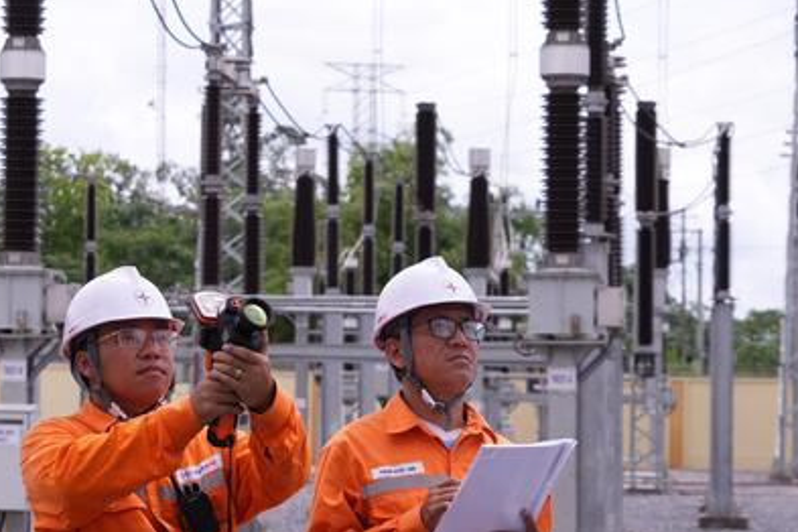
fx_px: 2482
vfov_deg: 12.2
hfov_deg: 18.2
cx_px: 234
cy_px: 273
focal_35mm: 112
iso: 160
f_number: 6.3
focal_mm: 55
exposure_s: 1/500
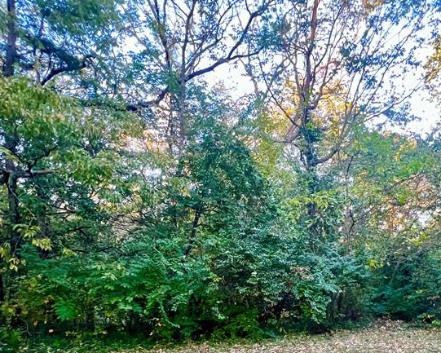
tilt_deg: -1.7
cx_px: 284
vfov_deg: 53.4
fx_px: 313
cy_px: 299
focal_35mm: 24
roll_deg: +2.6
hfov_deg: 68.8
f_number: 1.8
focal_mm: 1.57
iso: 250
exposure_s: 1/70
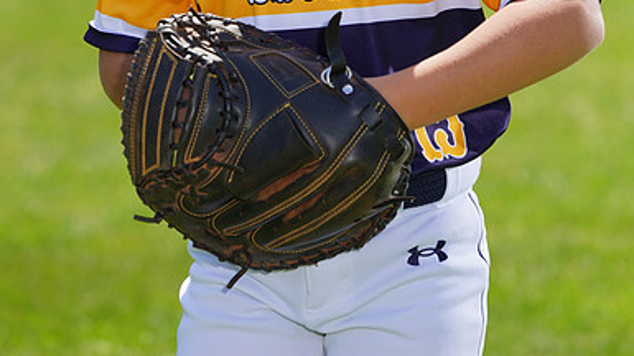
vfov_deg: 3.1
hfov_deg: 5.5
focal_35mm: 390
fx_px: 6552
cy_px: -107
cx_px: 317
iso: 100
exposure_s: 1/250
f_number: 8
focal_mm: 247
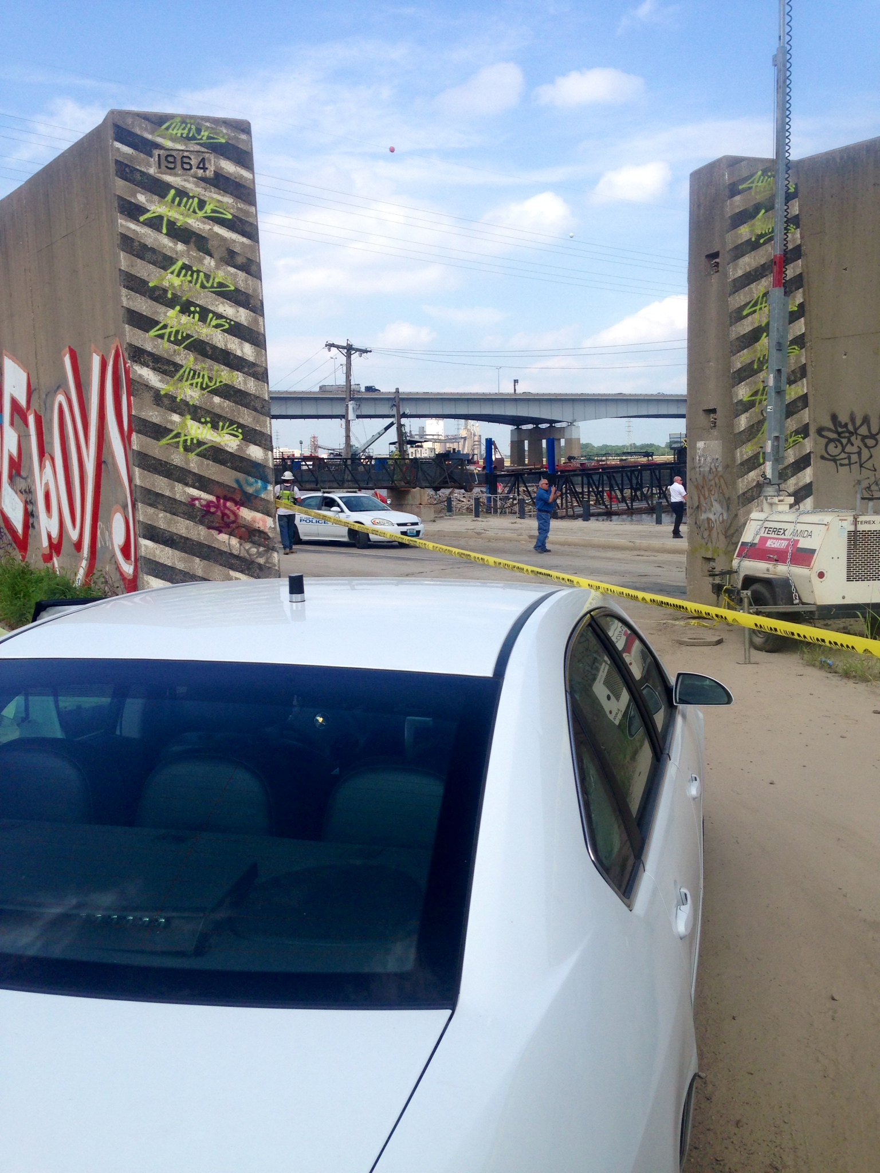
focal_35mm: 33
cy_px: 586
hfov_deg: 42.9
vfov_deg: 55.4
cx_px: 440
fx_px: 1119
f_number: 2.4
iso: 50
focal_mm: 4.12
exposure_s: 1/1427
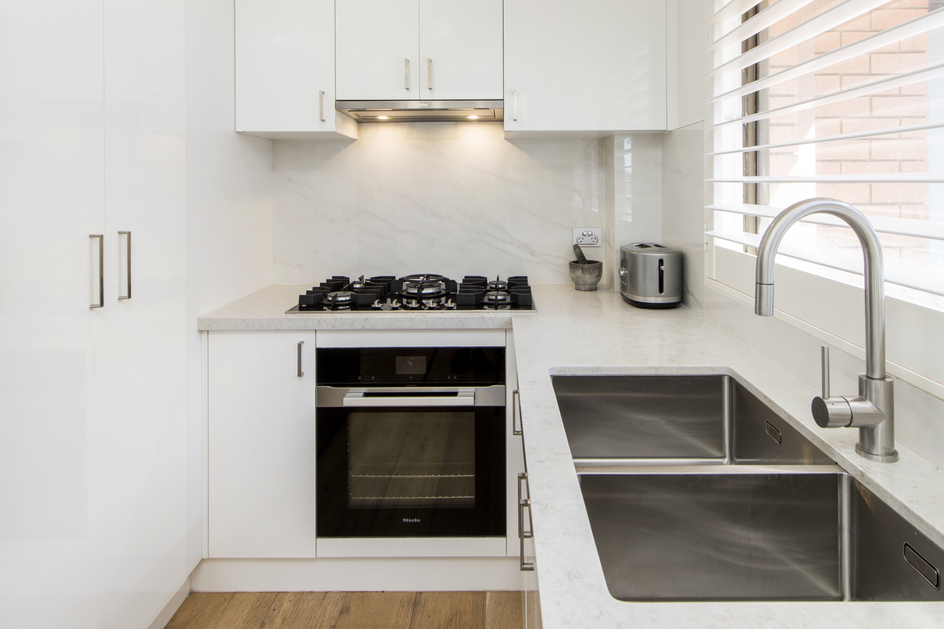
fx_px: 577
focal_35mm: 22
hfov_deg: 78.5
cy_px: 194
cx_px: 506
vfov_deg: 55.6
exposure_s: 1/4
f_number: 11
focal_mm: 14
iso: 64
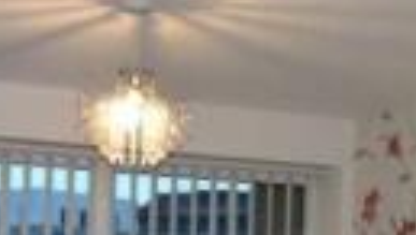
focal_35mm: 123
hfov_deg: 17.4
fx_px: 1359
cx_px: 250
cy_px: 410
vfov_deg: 9.5
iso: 400
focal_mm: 4.5
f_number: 3
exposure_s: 1/30
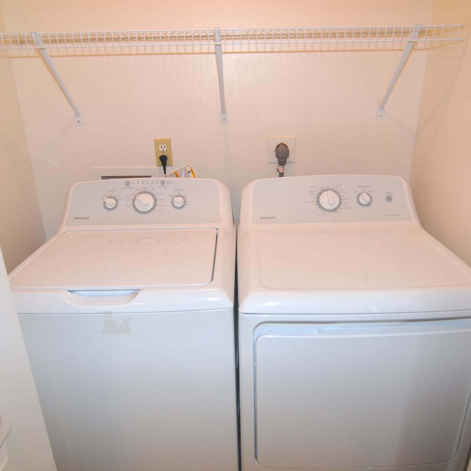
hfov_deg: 59.1
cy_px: 236
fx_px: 416
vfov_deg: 59.1
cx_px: 242
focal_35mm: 27
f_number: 4
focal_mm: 14
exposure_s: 1/60
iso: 160
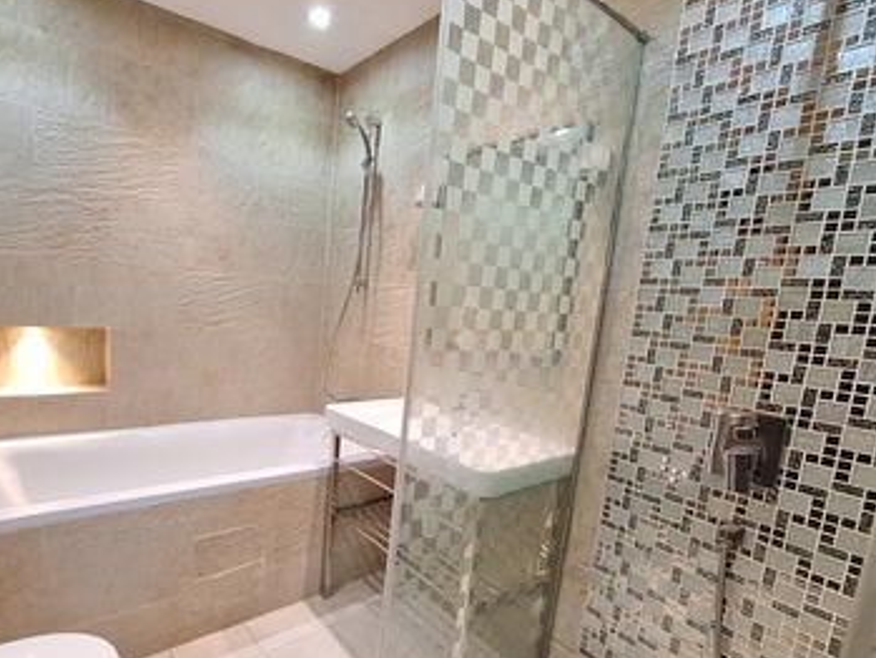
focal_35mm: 17
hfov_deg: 88.5
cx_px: 310
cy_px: 355
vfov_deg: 74.6
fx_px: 430
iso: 200
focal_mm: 1.74
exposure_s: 1/40
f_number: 2.2
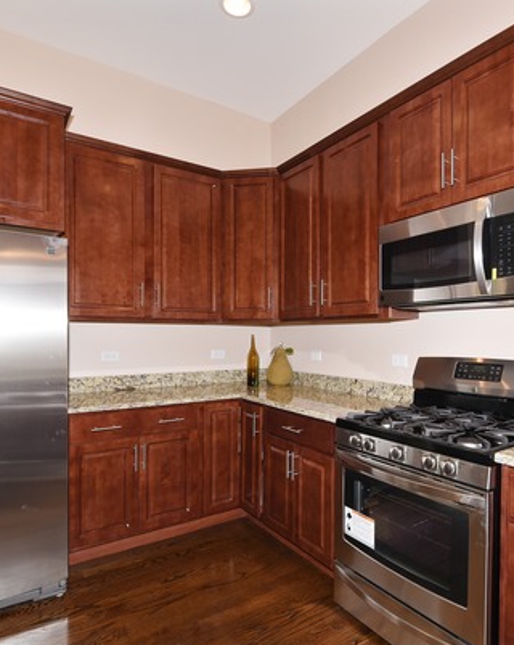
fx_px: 400
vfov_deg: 77.7
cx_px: 300
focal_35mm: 21
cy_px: 331
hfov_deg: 65.0
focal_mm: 14
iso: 400
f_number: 11
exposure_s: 1/40
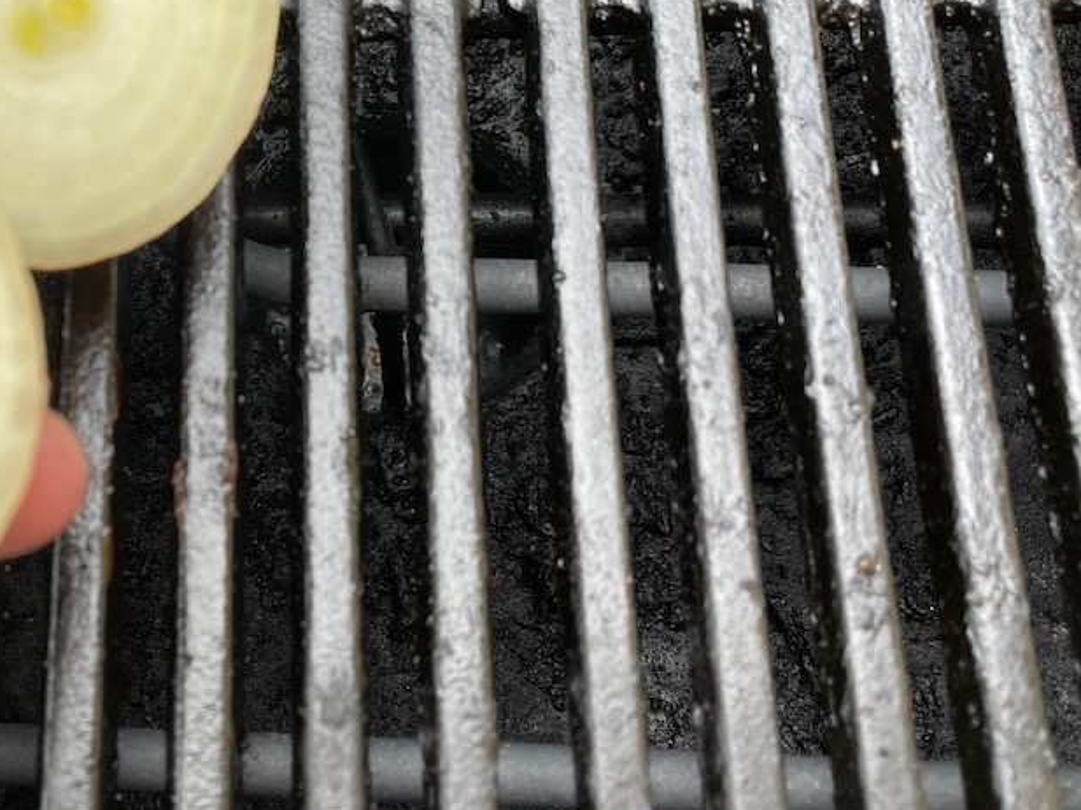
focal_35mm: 51
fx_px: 1592
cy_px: 224
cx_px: 182
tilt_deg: -71.2
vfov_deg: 28.2
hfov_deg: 36.0
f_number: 1.6
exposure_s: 1/121
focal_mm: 4.2
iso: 50
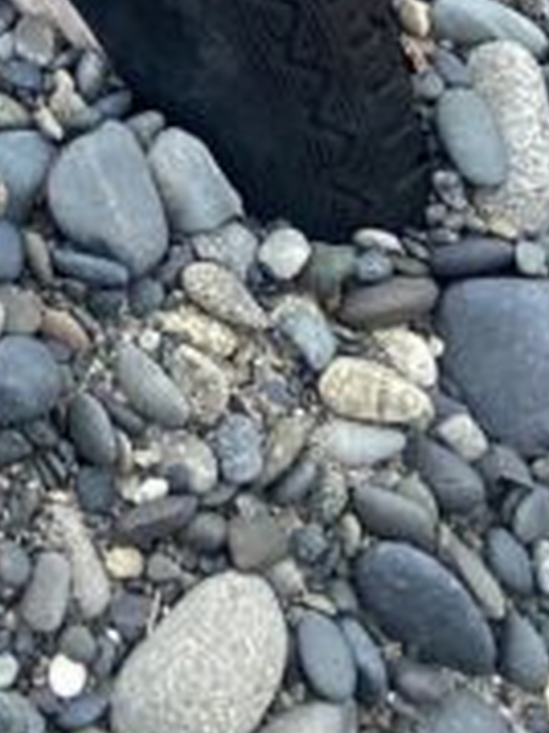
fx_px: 3155
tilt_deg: -14.7
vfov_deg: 10.4
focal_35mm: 149
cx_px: -516
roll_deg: -0.1
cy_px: -1306
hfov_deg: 9.4
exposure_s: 1/1727
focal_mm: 4.25
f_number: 1.8
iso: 32
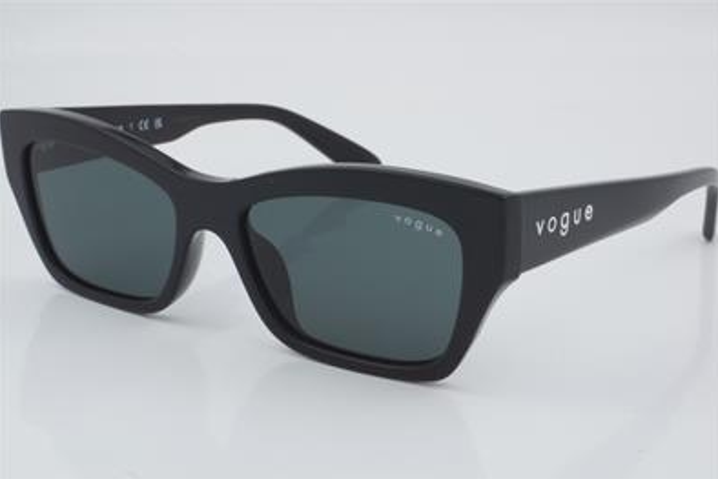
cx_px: 361
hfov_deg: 26.6
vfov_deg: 18.0
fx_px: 1516
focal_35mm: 76
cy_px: 240
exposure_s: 1/3
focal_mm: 50
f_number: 32
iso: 100
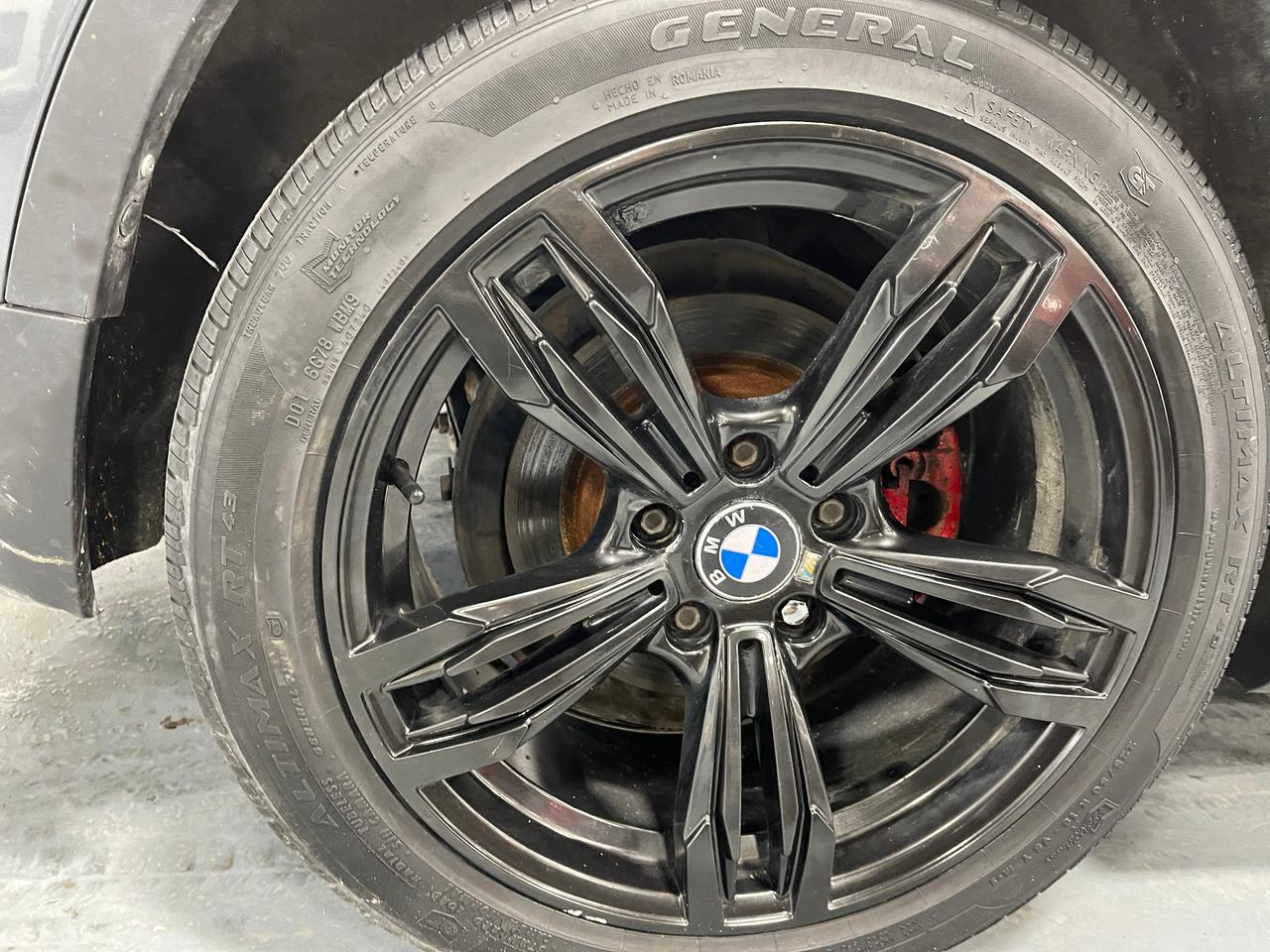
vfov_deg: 54.9
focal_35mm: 25
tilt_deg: -20.8
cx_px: 635
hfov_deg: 69.4
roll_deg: -7.6
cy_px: 476
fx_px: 917
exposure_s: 1/40
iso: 640
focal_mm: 5.1
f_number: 1.6
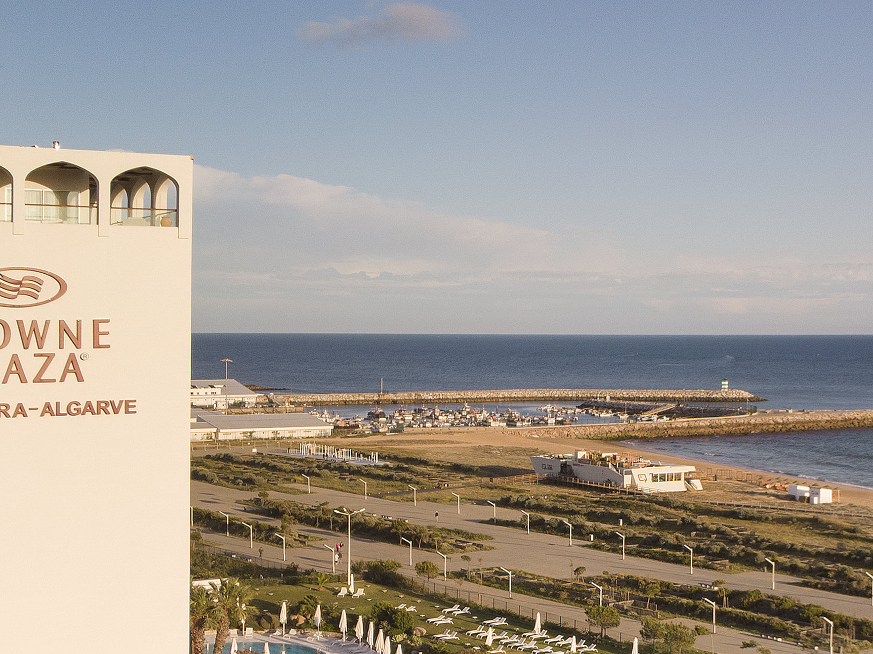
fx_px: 1386
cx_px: 643
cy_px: 619
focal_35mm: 55
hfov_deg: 34.3
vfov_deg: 25.5
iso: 100
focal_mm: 4.5
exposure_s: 1/20
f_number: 2.8
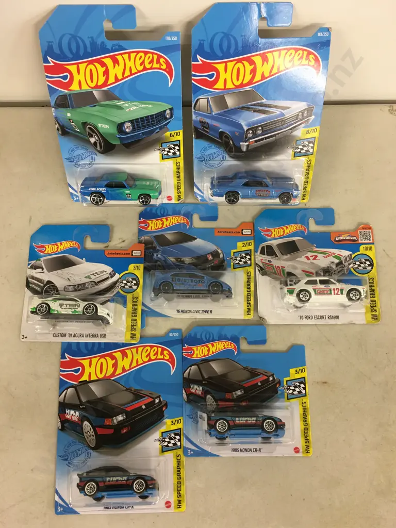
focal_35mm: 29
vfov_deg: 61.7
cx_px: 198
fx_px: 442
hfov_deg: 48.2
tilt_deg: -77.9
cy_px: 264
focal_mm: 4.15
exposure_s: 1/17
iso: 50
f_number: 2.2
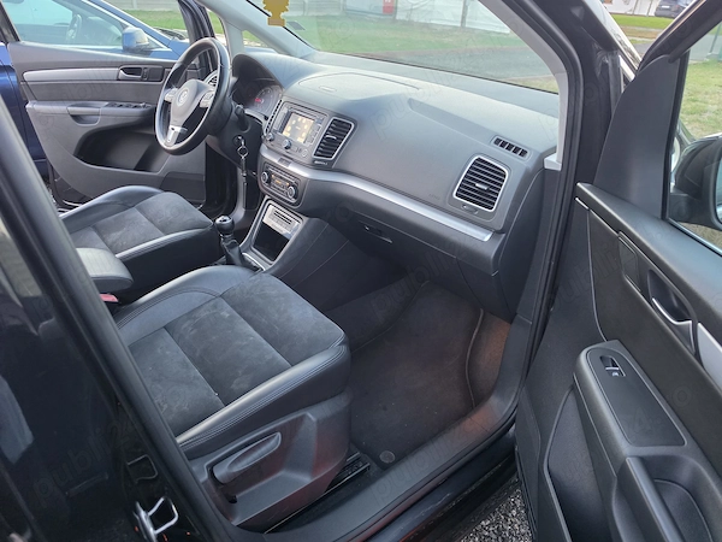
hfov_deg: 73.9
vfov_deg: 58.9
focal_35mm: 23
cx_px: 361
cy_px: 271
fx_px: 480
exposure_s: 1/100
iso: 640
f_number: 1.4
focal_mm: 6.5
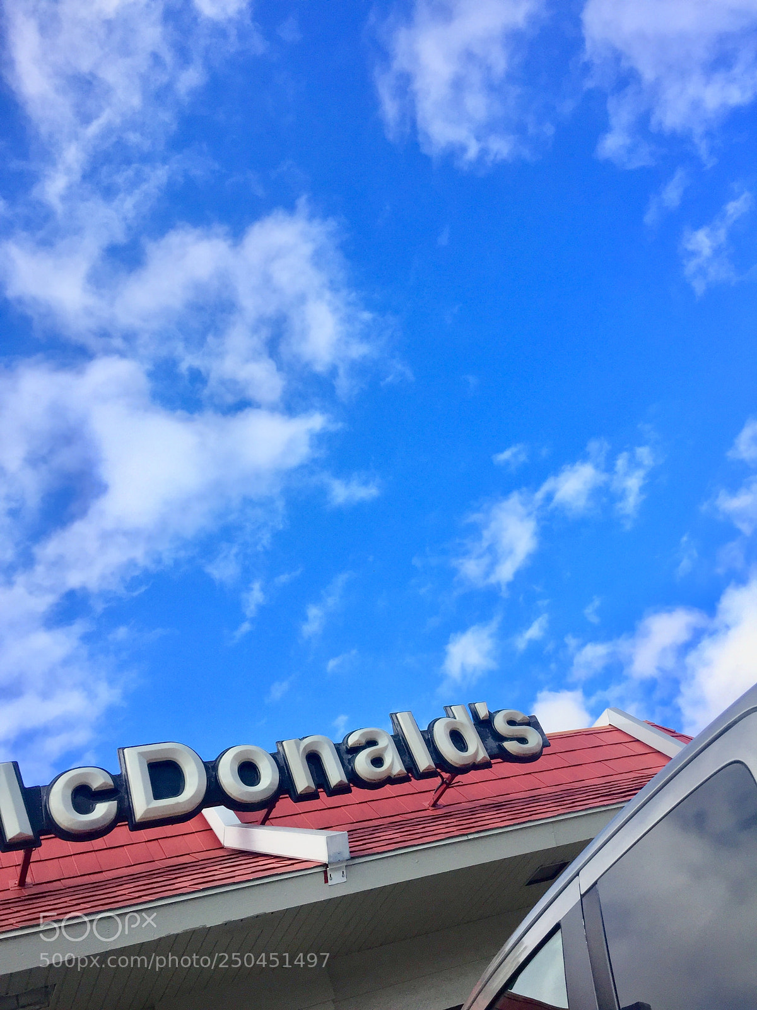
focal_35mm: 29
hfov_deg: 48.2
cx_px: 378
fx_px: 846
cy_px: 505
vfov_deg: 61.7
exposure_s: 1/1464
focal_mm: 4.15
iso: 32
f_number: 2.2
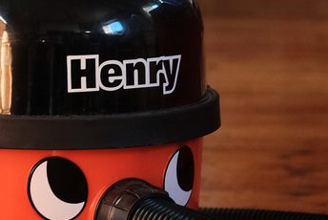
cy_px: 165
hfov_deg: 8.3
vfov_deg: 5.6
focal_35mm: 247
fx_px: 2252
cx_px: 144
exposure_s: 1/60
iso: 1600
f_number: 2.8
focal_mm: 55
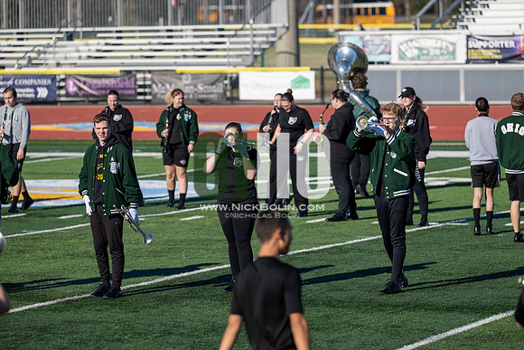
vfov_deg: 6.9
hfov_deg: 10.3
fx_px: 2912
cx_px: 262
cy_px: 175
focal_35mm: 200
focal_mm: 200
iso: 160
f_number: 4
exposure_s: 1/2000
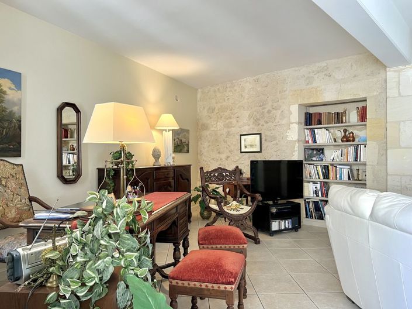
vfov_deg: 53.0
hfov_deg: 67.3
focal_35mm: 26
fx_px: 309
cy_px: 154
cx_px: 206
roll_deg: +0.9
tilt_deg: -0.8
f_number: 1.5
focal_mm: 5.7
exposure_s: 1/50
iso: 100
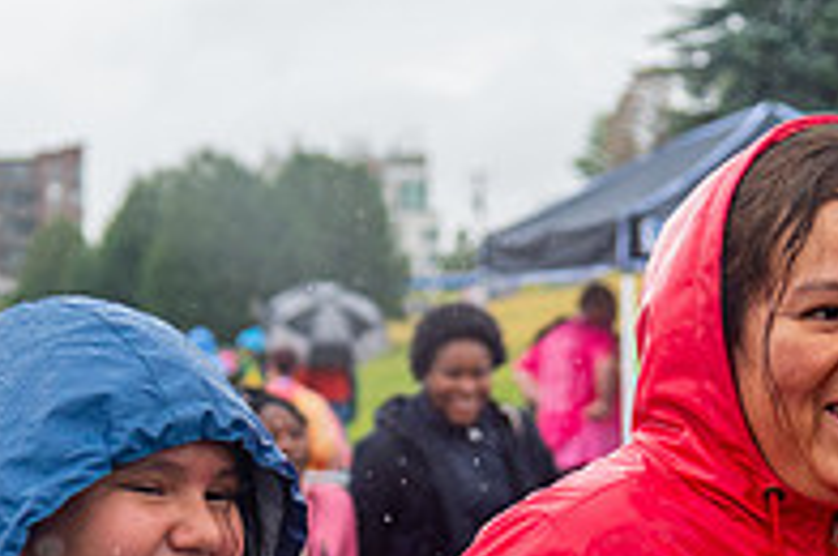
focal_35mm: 148
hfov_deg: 13.8
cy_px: 706
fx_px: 3439
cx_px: 137
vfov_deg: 9.1
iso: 1600
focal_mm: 50
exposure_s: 1/2500
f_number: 4
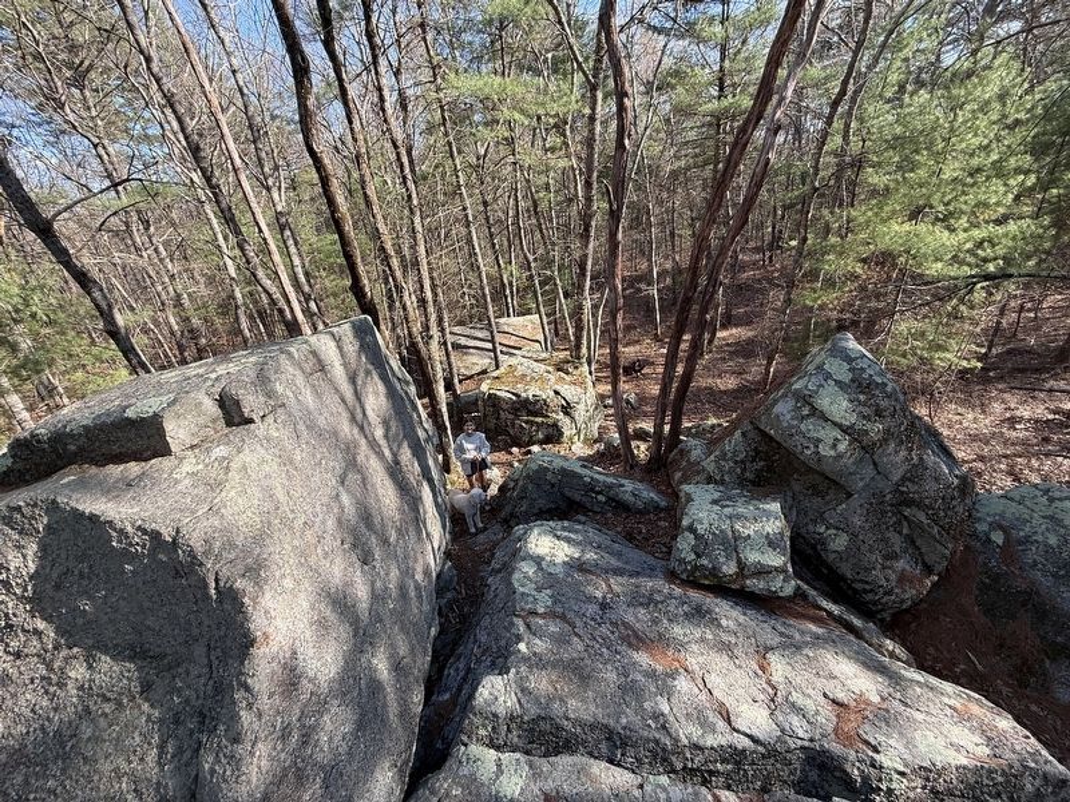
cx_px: 535
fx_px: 433
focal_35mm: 14
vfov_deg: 85.7
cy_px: 401
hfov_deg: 102.1
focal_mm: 2.22
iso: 50
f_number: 2.2
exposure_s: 1/252
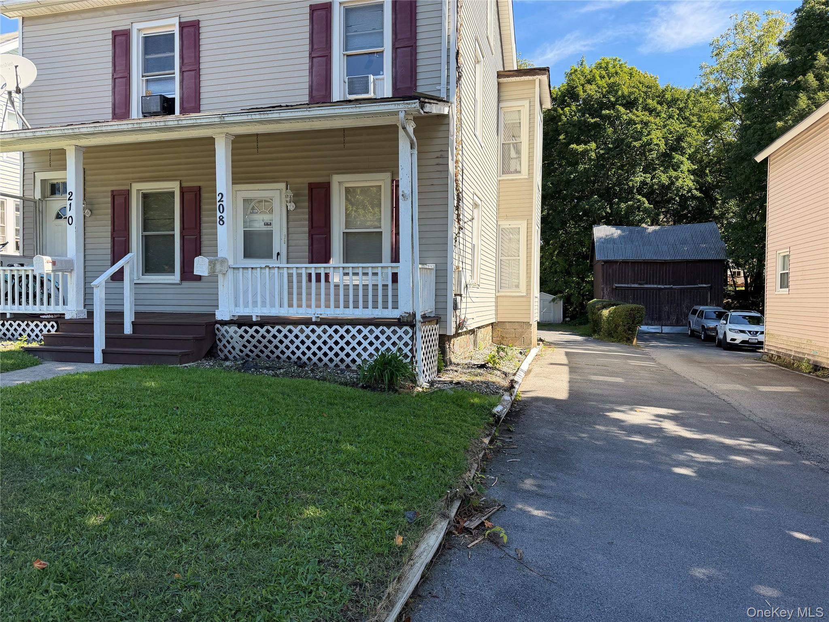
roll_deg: +0.6
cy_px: 311
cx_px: 414
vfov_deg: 56.8
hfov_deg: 71.6
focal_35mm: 24
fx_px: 575
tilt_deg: -2.7
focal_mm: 6.76
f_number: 1.78
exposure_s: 1/1292
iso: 100
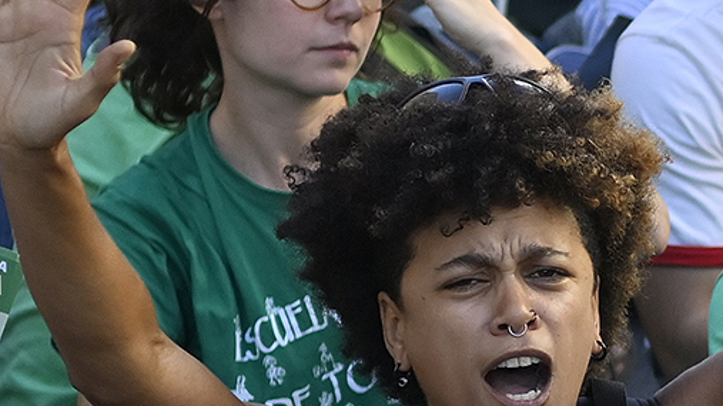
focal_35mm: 253
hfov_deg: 8.2
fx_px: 4850
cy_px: 420
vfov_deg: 4.8
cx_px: 1346
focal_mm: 35
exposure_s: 1/2500
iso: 320
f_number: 1.8
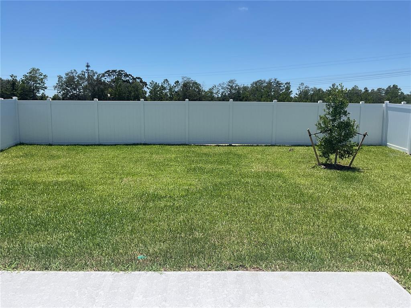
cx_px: 206
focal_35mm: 29
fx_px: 344
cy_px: 154
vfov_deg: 48.2
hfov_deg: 61.7
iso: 16
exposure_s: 1/2427
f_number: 1.8
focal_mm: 3
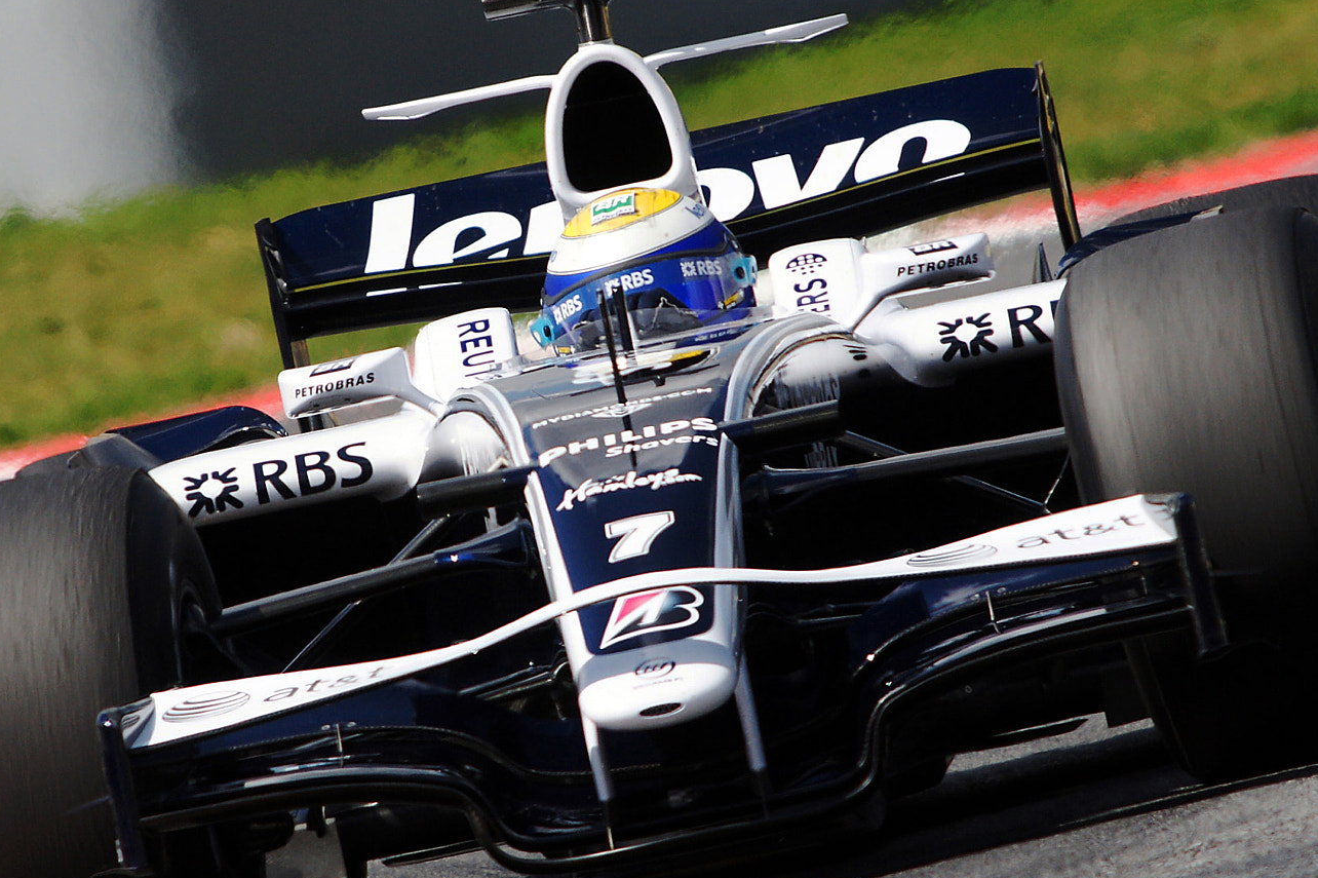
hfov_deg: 3.1
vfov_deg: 2.0
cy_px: 496
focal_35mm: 673
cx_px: 663
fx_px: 24628
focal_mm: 360
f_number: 7.1
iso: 200
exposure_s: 1/1000
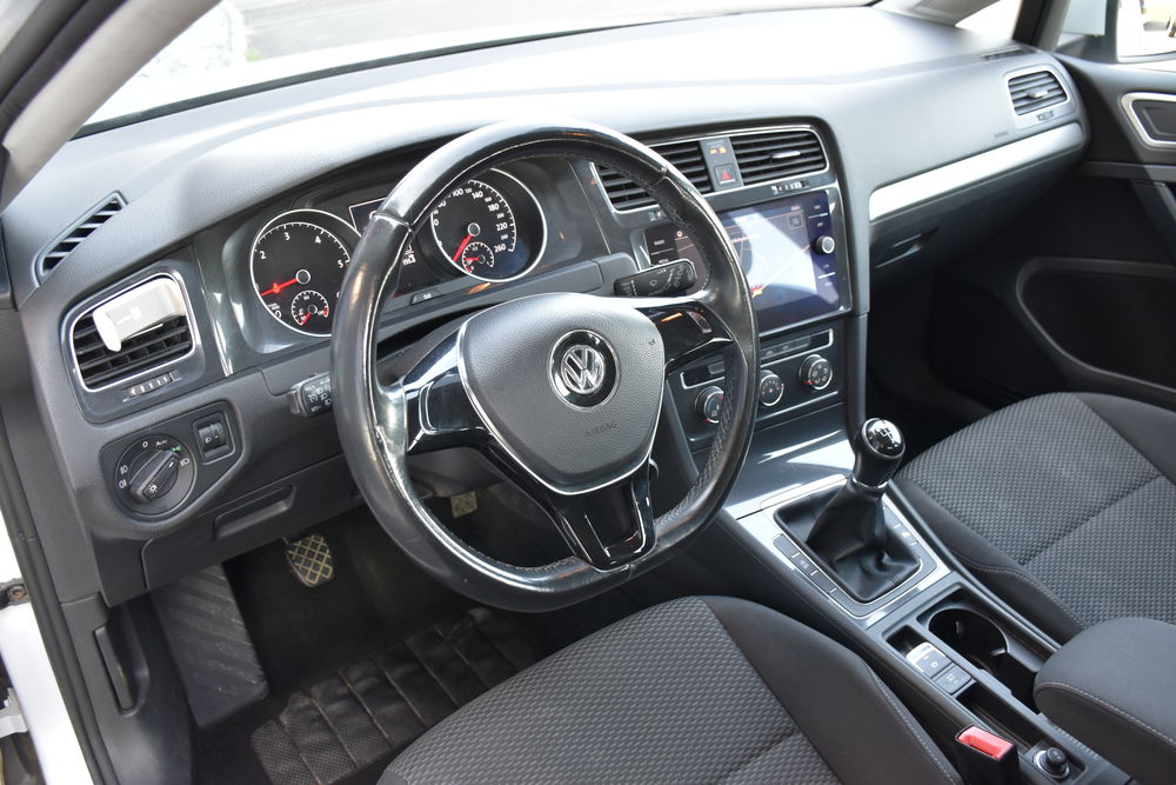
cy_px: 392
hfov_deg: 61.9
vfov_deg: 43.6
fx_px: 980
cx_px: 588
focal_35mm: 30
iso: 640
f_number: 4
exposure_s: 1/60
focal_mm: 20
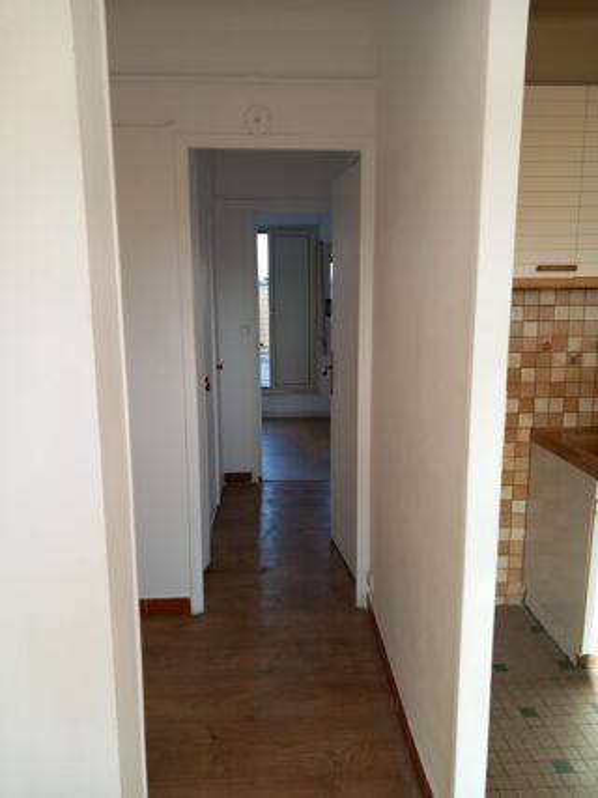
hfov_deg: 51.3
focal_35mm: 27
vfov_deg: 65.3
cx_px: 299
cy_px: 399
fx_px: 622
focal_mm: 4
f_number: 1.8
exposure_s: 1/50
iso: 25
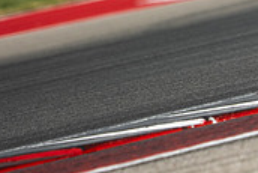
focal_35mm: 1416
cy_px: -74
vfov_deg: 1.0
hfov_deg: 1.5
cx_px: 418
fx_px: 10156
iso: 320
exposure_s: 1/2500
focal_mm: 280
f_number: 2.8
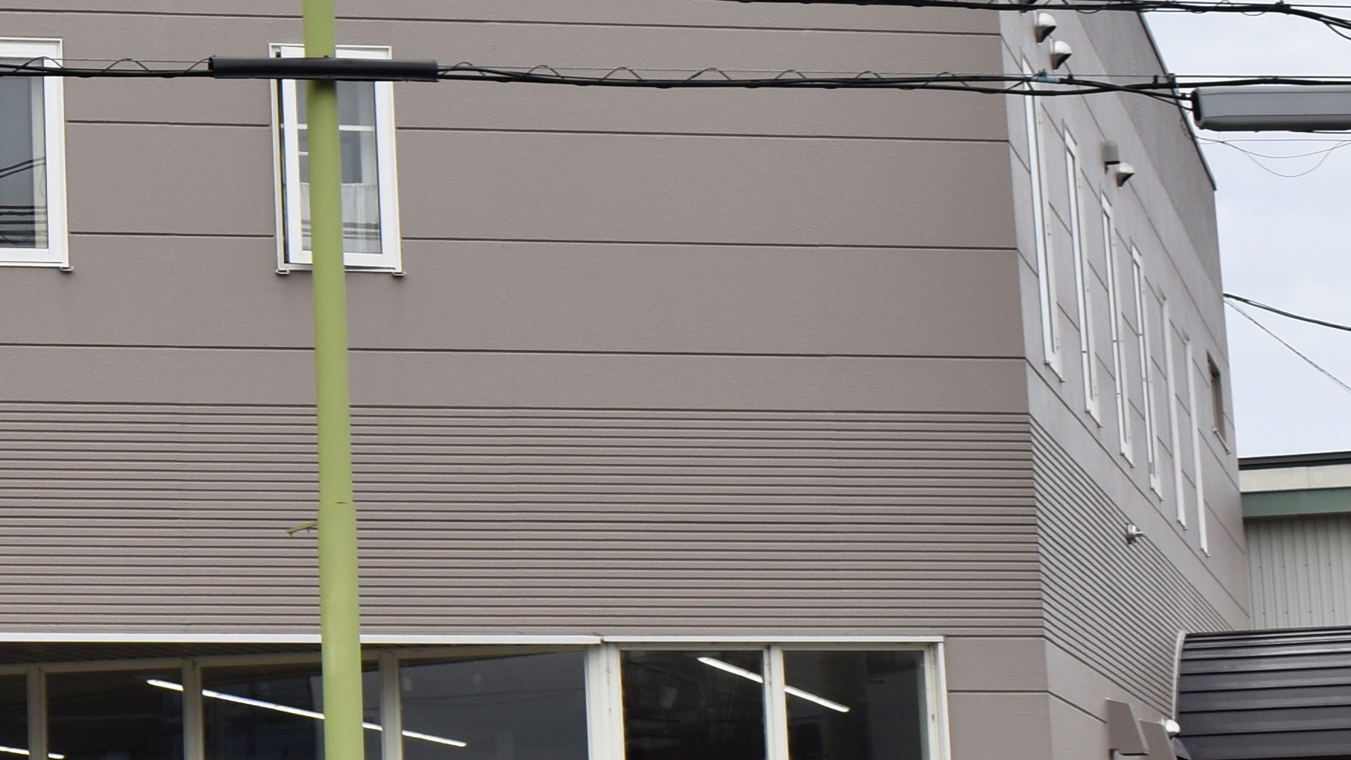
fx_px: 3798
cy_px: 187
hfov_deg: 18.4
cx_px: -541
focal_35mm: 106
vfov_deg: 11.4
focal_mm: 20
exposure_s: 1/250
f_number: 8
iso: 100
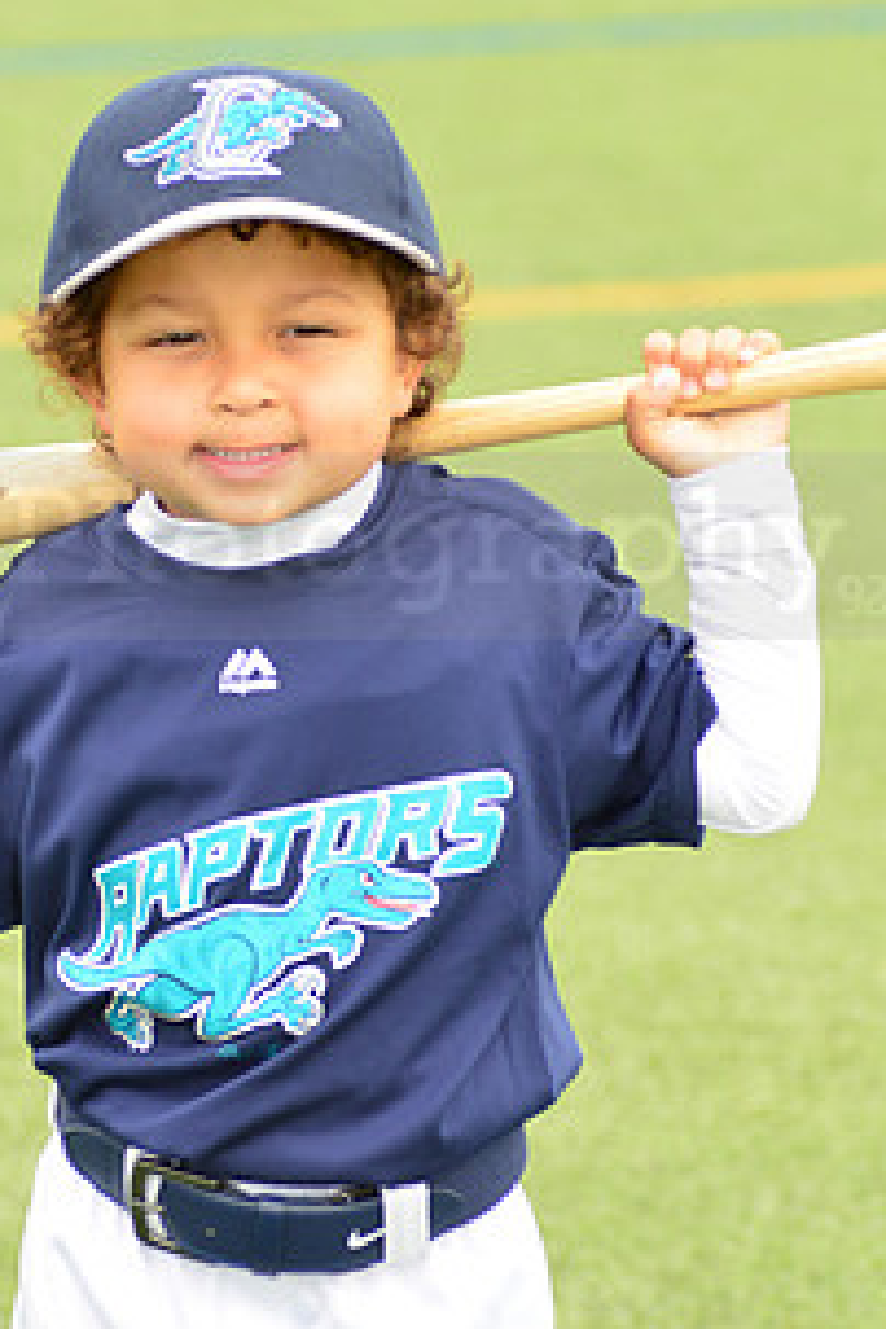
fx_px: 11997
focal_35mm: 325
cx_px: 307
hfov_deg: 4.2
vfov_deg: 6.3
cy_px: 511
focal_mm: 170
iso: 250
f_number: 8
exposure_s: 1/200
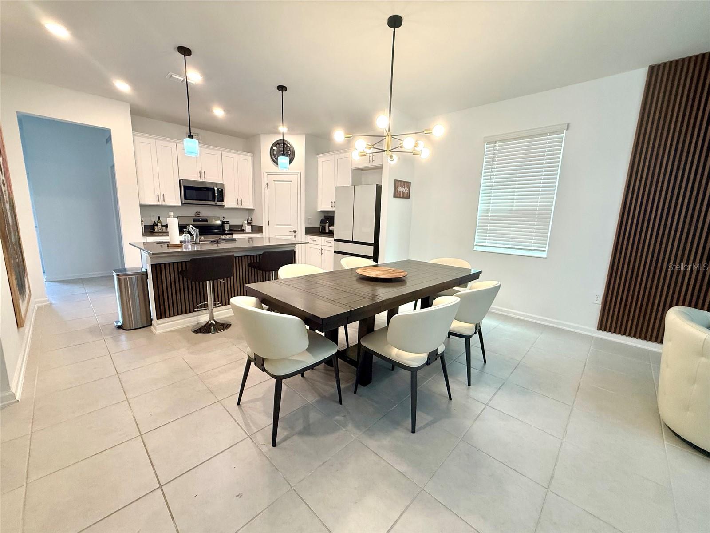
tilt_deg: -9.9
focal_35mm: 14
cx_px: 355
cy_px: 266
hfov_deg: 102.1
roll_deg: -1.3
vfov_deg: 85.7
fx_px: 287
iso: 200
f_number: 2.2
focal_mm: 2.22
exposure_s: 1/120
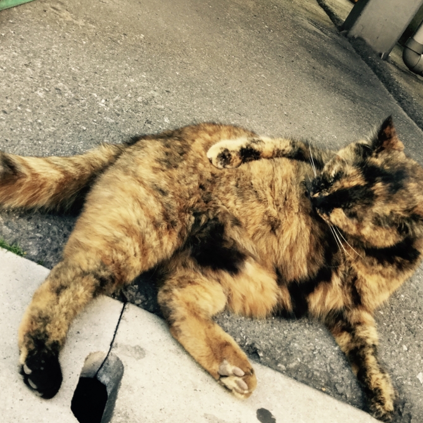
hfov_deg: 40.0
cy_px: 155
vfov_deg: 39.7
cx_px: 230
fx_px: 581
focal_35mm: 42
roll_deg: -30.5
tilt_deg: -21.8
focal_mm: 3.3
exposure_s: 1/30
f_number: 2.4
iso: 32
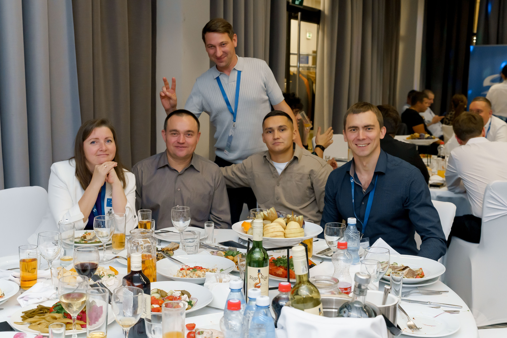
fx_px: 619
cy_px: 186
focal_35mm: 44
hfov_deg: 44.5
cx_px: 228
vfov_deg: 30.5
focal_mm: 40
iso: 3200
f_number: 5
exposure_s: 1/125
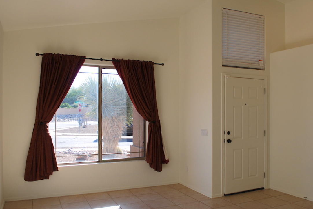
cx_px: 185
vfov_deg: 41.2
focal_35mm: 32
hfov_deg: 58.3
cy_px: 112
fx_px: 279
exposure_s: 1/125
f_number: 5.6
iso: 125
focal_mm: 18
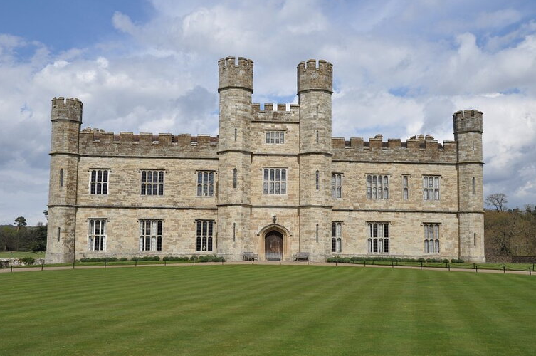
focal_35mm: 41
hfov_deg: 47.5
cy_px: 179
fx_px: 610
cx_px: 267
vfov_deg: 32.5
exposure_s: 1/250
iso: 200
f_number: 13
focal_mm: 26
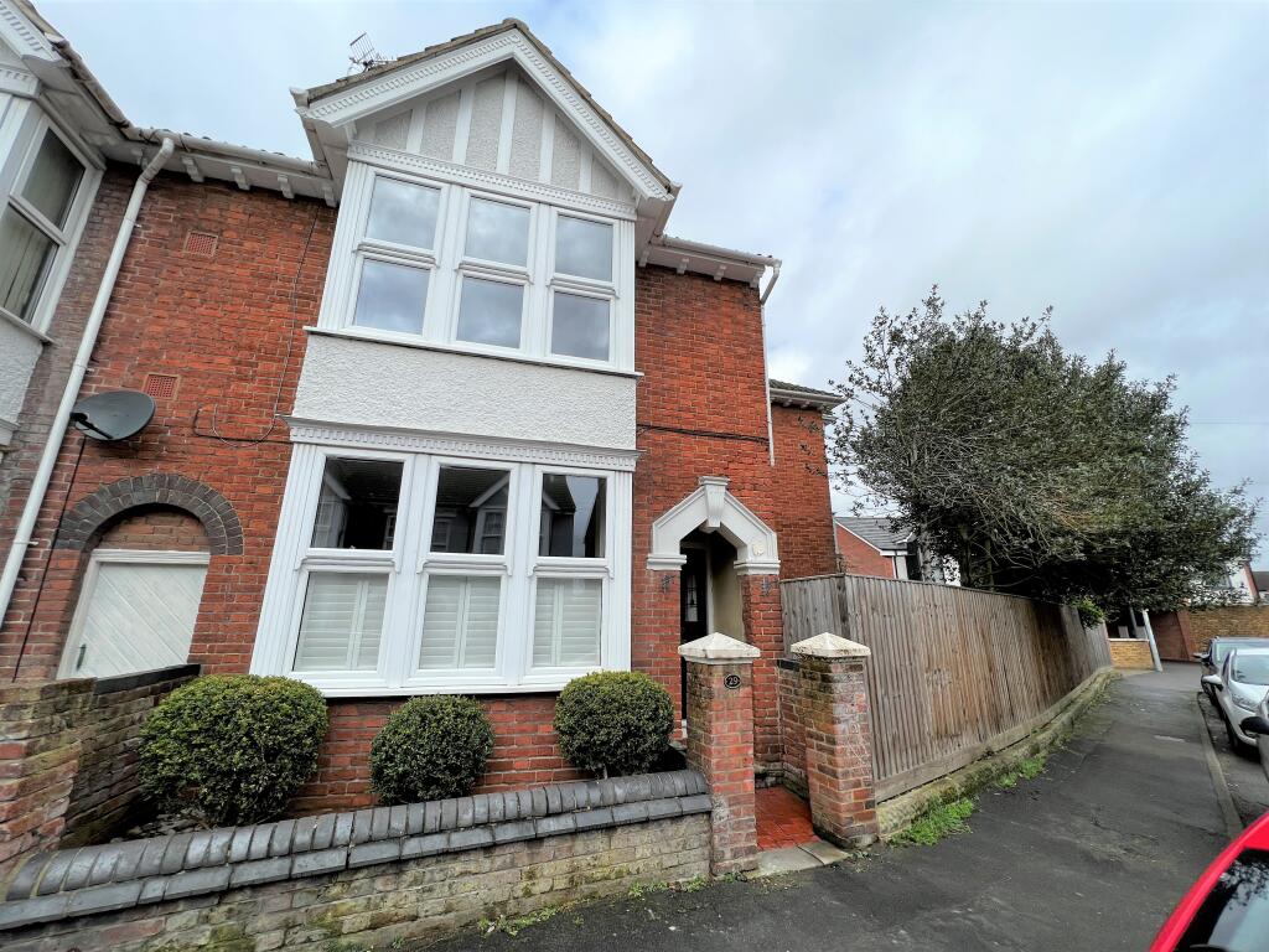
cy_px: 476
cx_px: 634
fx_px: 477
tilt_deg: +15.9
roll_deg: +0.1
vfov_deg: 89.9
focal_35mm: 13
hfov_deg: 106.2
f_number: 1.8
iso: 32
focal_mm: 1.57
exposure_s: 1/1277
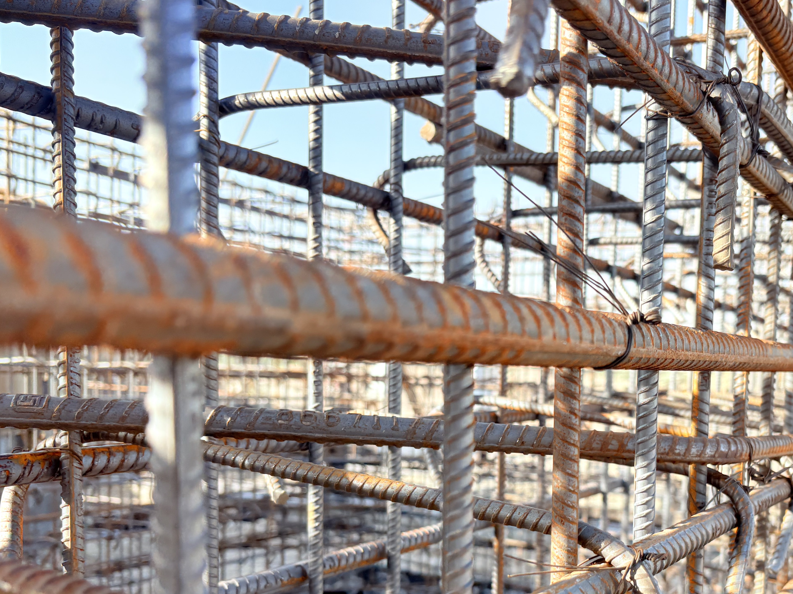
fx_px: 893
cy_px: 430
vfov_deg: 36.1
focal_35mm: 39
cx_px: 530
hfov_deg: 47.1
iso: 50
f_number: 1.6
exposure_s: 1/764
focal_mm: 5.96
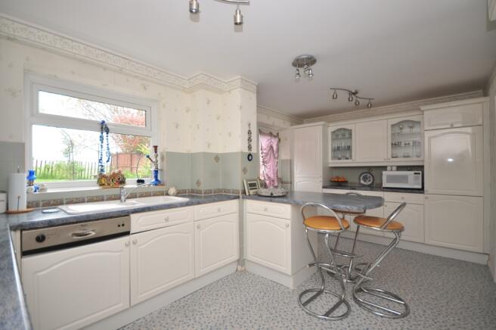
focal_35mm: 16
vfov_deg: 71.9
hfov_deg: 95.0
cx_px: 248
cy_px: 165
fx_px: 227
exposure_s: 1/50
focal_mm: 11
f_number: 4.2
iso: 200
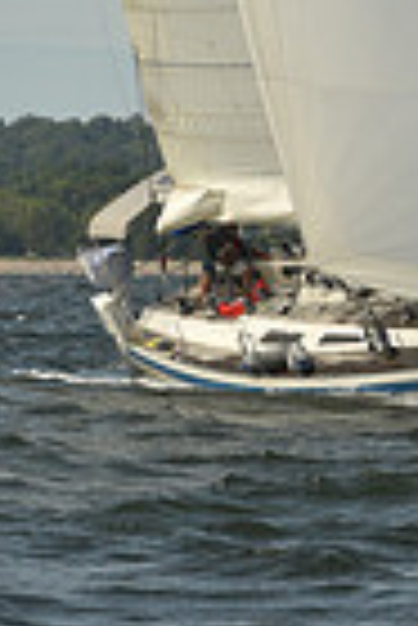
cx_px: 330
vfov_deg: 2.8
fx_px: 12716
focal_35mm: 732
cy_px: -428
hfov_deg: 1.9
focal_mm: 175
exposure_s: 1/800
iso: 250
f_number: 9
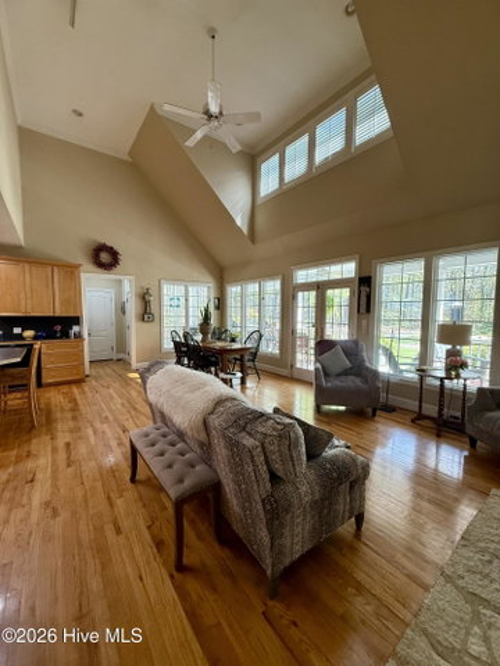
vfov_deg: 102.1
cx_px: 250
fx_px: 270
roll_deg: -0.9
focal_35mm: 14
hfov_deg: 85.7
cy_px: 333
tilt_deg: -3.8
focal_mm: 2.22
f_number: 2.2
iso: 200
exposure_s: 1/120
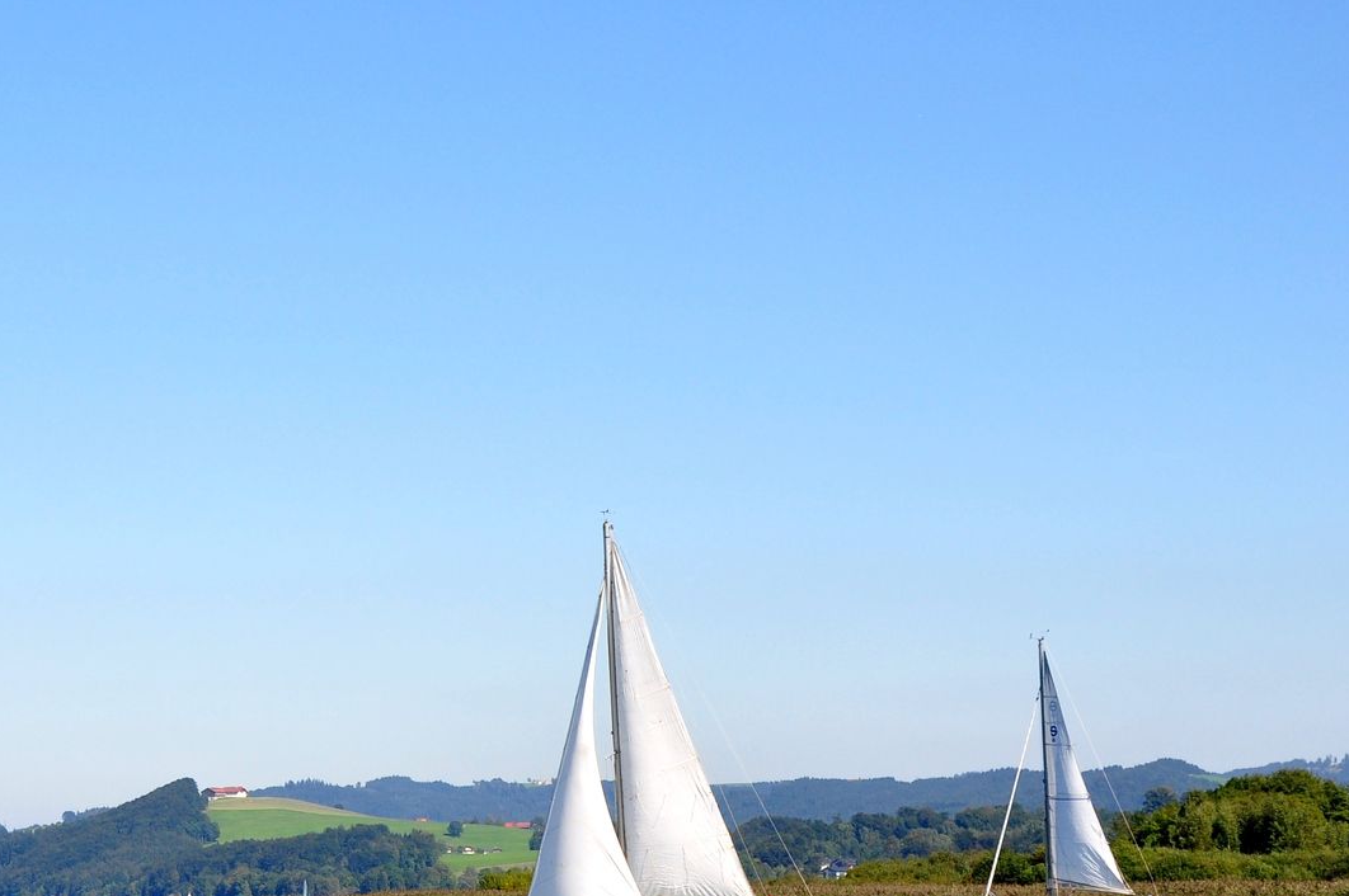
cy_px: 489
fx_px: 4268
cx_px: 265
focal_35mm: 114
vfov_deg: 12.0
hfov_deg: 17.8
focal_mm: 38
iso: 200
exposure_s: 1/320
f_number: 10
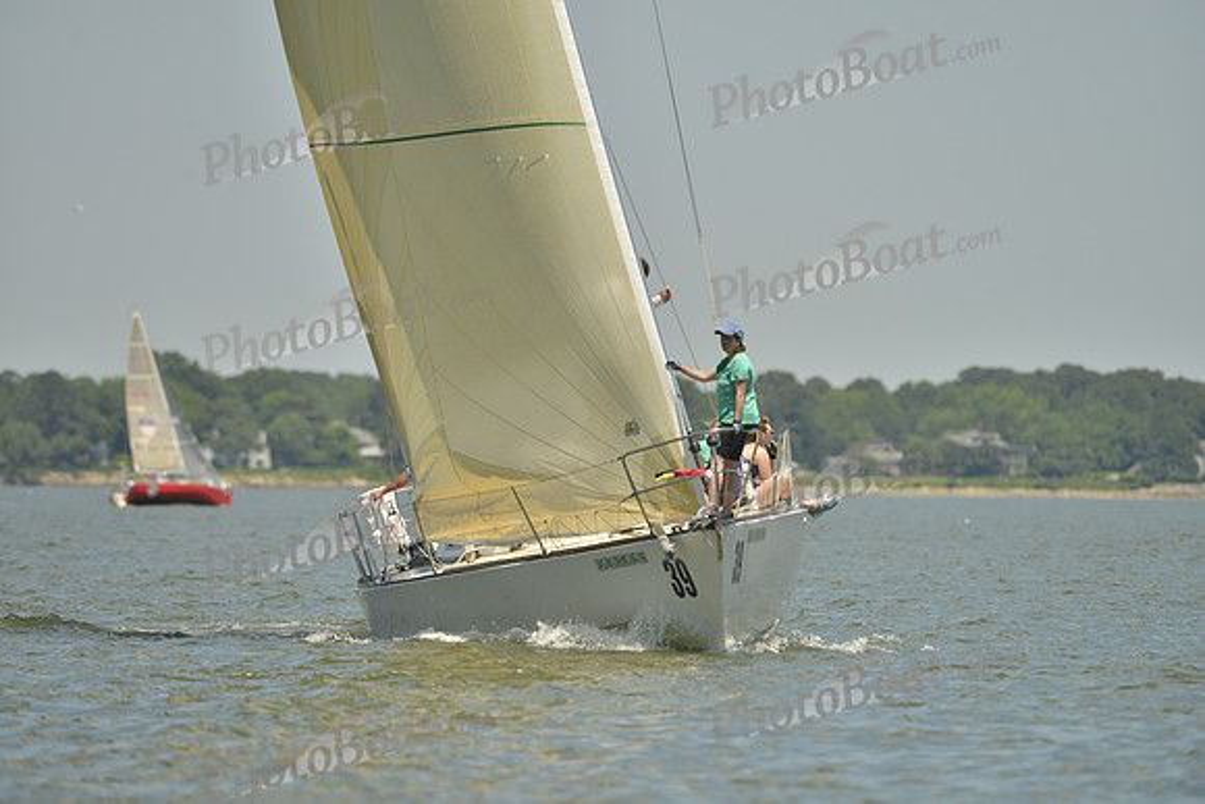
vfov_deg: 3.4
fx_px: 13391
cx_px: 602
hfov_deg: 5.2
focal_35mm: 400
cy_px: 402
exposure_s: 1/1250
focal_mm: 400
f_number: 6.3
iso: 200
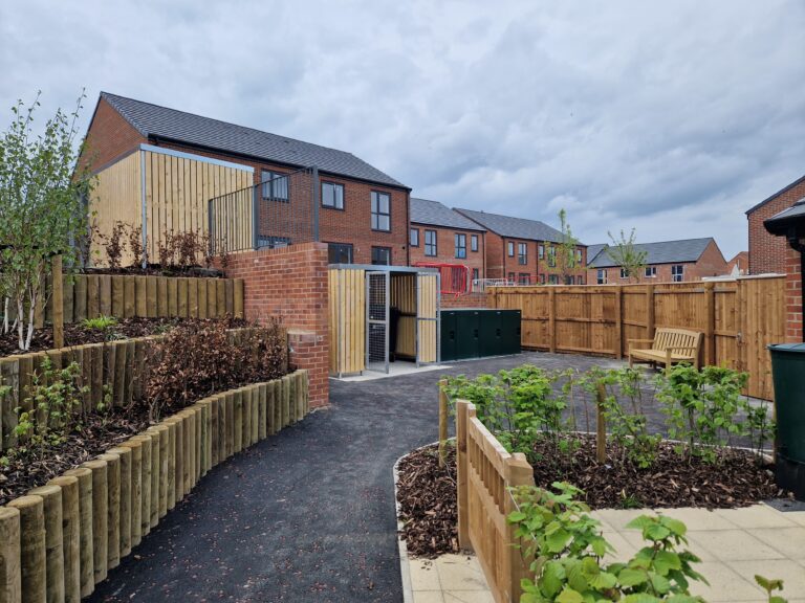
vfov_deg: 58.9
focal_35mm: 23
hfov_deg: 73.9
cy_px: 302
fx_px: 535
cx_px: 402
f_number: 1.8
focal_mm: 5.4
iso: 50
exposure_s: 1/1772
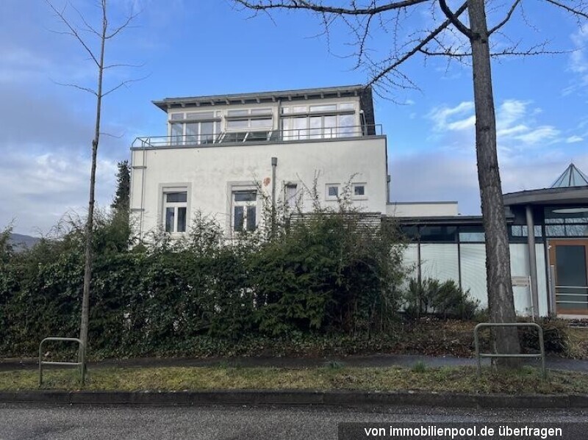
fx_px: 441
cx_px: 294
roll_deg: -1.2
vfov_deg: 53.0
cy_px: 220
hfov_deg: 67.3
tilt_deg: +8.0
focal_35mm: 26
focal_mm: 5.1
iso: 50
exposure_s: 1/1441
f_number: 1.6
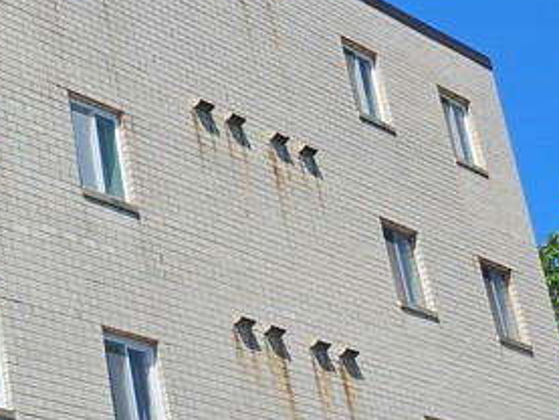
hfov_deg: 19.8
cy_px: 487
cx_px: -287
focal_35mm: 85
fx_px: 1373
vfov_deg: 16.7
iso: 25
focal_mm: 5.4
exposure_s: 1/1957
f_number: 1.8
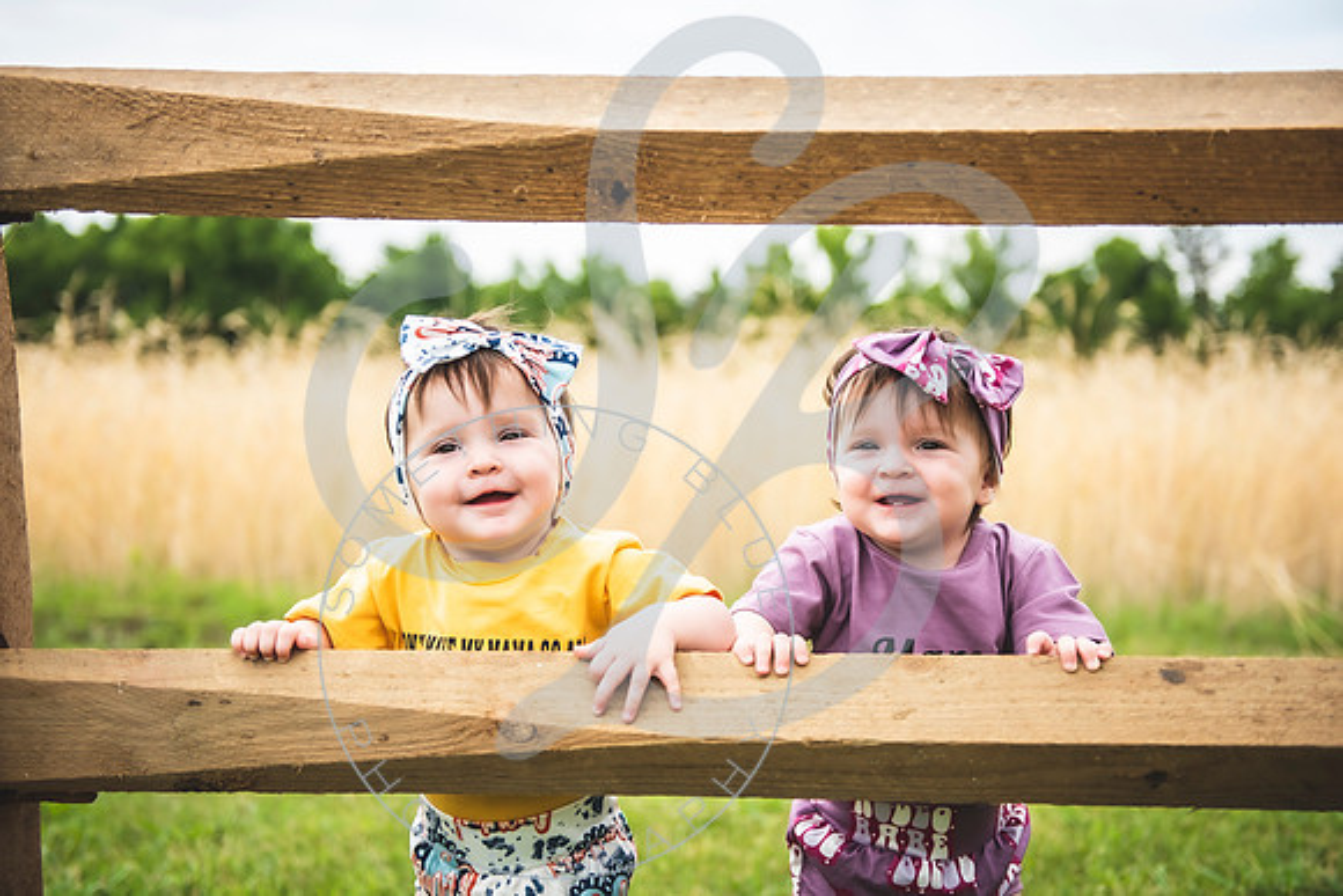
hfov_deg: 40.1
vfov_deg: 27.4
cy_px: 448
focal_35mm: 49
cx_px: 662
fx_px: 1838
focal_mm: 48
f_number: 2.8
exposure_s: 1/800
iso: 100
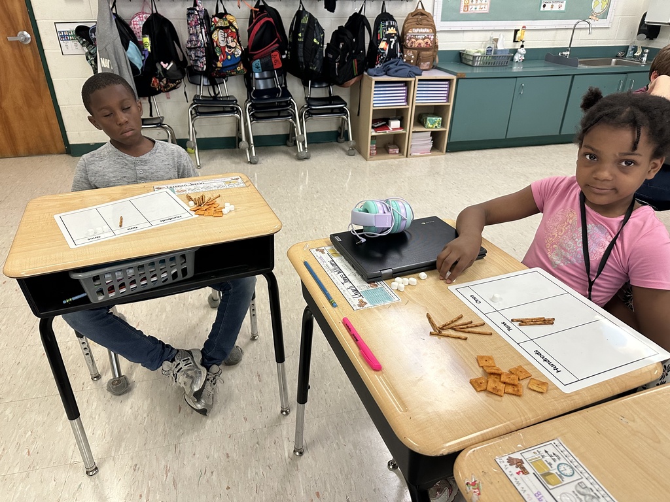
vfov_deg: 56.8
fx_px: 465
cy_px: 251
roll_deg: +0.1
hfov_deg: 71.6
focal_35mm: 24
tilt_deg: -27.9
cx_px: 335
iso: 320
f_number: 1.78
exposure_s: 1/60
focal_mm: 6.86
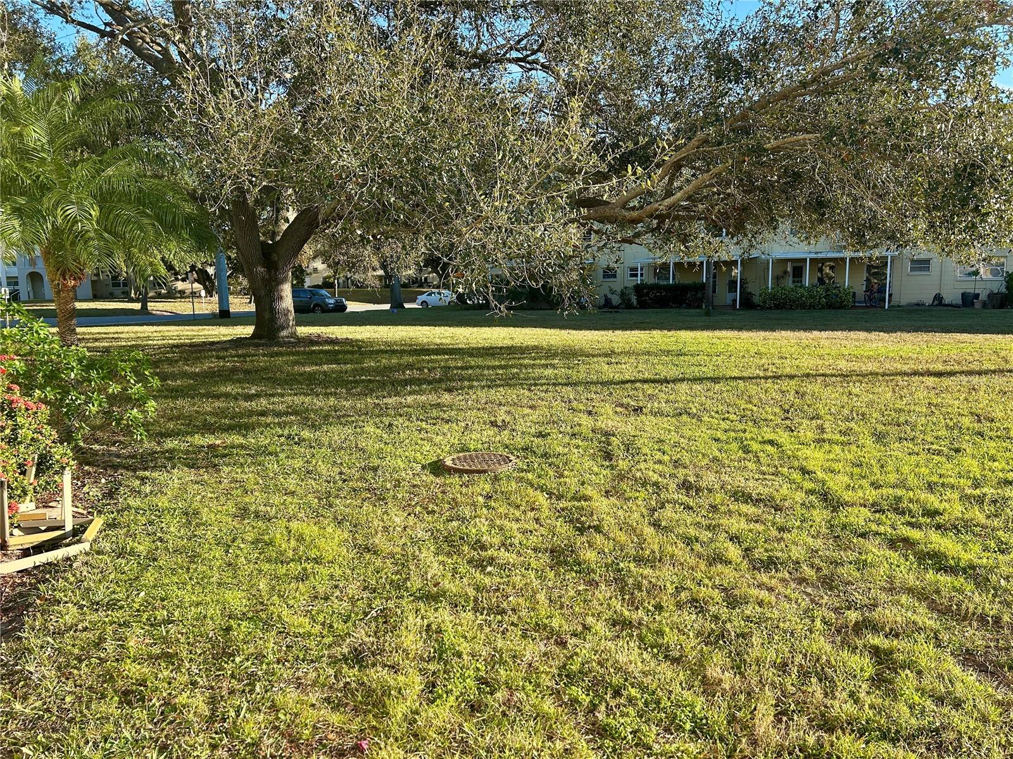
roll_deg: +1.2
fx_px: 761
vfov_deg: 53.1
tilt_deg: -8.3
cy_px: 380
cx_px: 506
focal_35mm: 26
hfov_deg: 67.3
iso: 50
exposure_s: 1/1171
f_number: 1.5
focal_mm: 5.7
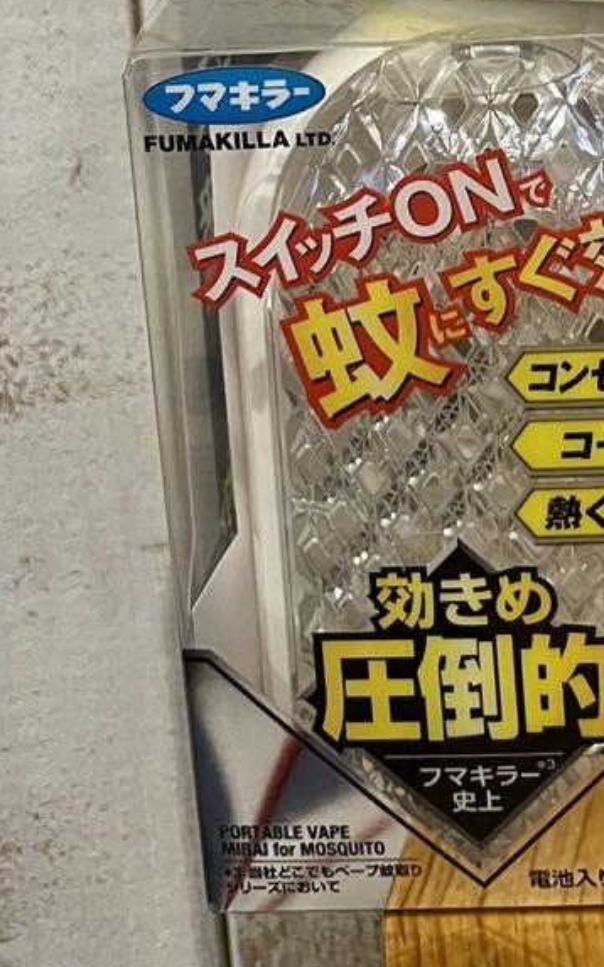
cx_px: 525
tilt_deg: -8.8
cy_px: -294
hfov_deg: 16.7
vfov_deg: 23.6
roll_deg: +3.9
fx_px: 2028
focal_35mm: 77
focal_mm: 5.7
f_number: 1.5
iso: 320
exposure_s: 1/60
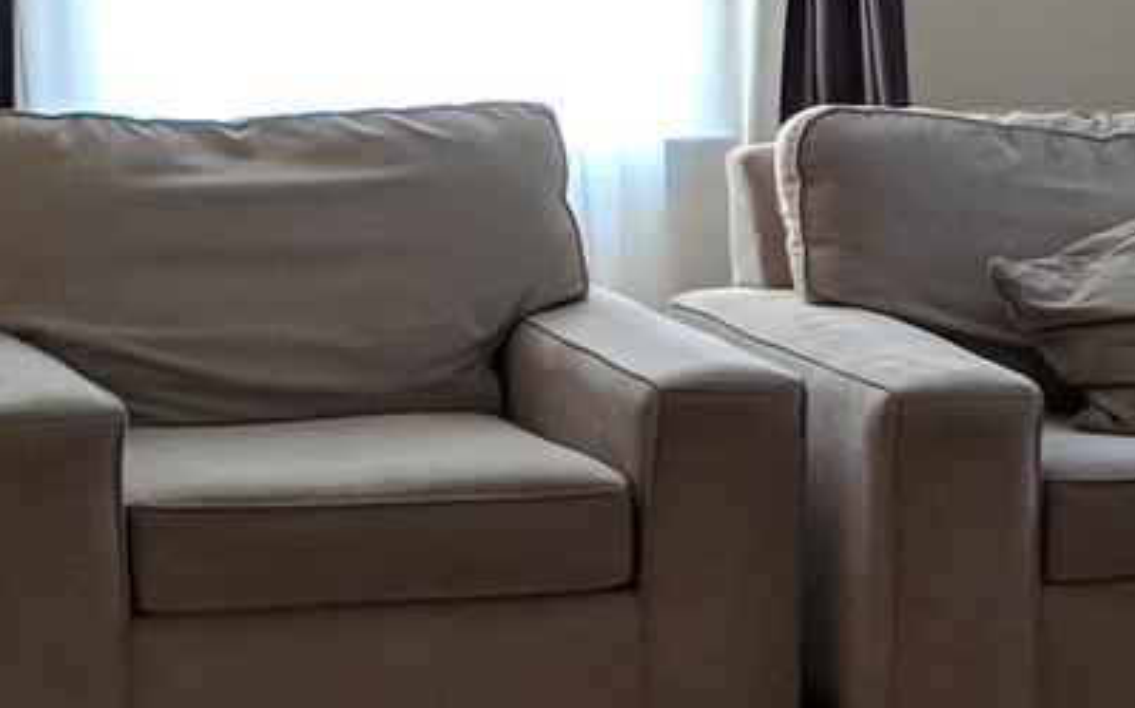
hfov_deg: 14.2
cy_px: 438
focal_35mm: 147
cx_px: 885
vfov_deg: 8.9
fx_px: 4545
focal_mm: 4.44
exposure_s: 1/120
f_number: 1.8
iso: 189
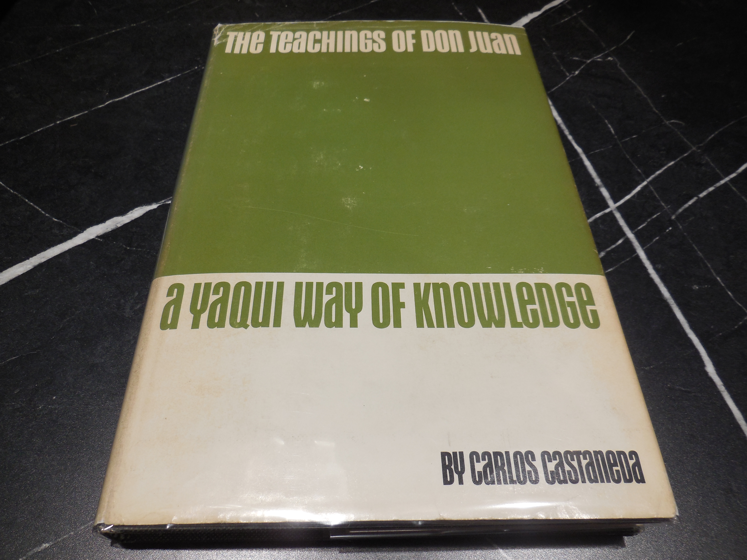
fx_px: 539
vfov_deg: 54.9
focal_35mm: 25
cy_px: 280
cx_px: 374
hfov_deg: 69.4
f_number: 3.1
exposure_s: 1/60
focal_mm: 4.5
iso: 125
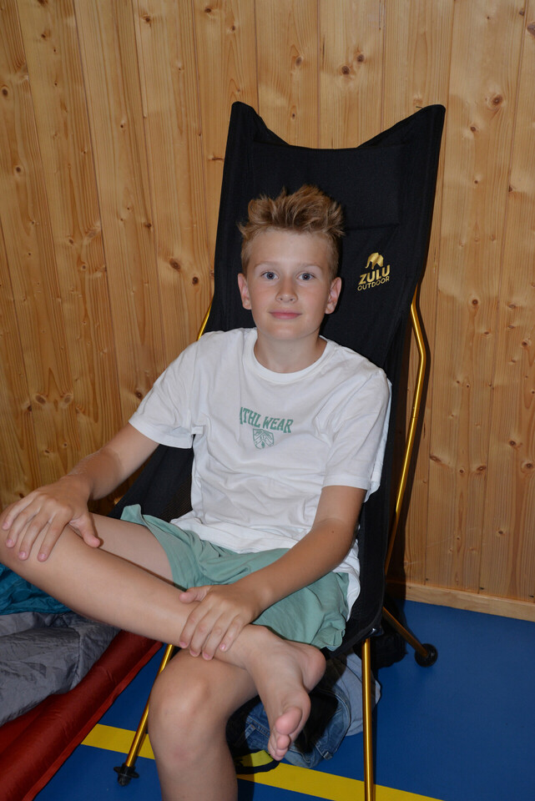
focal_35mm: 48
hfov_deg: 28.1
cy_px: 400
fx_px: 1069
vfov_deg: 41.1
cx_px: 268
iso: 640
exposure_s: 1/80
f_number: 8
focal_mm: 48
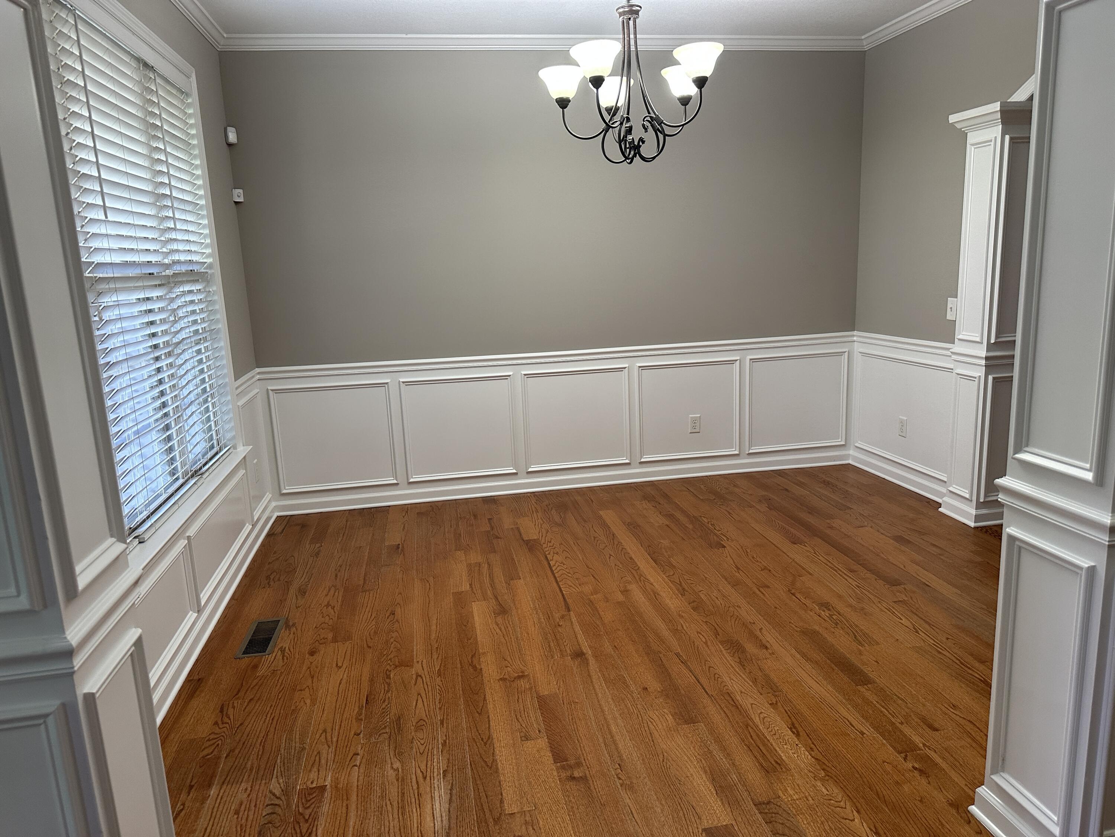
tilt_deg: -12.2
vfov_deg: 56.8
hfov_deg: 71.6
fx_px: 773
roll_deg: +2.5
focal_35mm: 24
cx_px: 558
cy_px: 418
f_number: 1.78
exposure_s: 1/120
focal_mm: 6.86
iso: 200
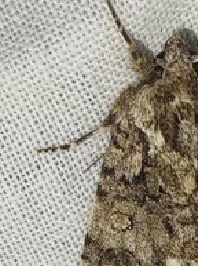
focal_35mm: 206
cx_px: 176
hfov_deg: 7.2
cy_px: 288
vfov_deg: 9.5
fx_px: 1576
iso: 64
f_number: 1.7
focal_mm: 5.31
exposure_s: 1/50
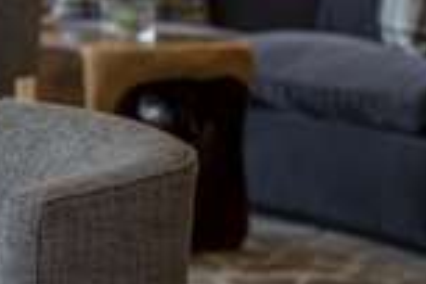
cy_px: -123
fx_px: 2769
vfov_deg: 5.8
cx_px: -756
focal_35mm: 234
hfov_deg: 7.8
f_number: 2
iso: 64
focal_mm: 35
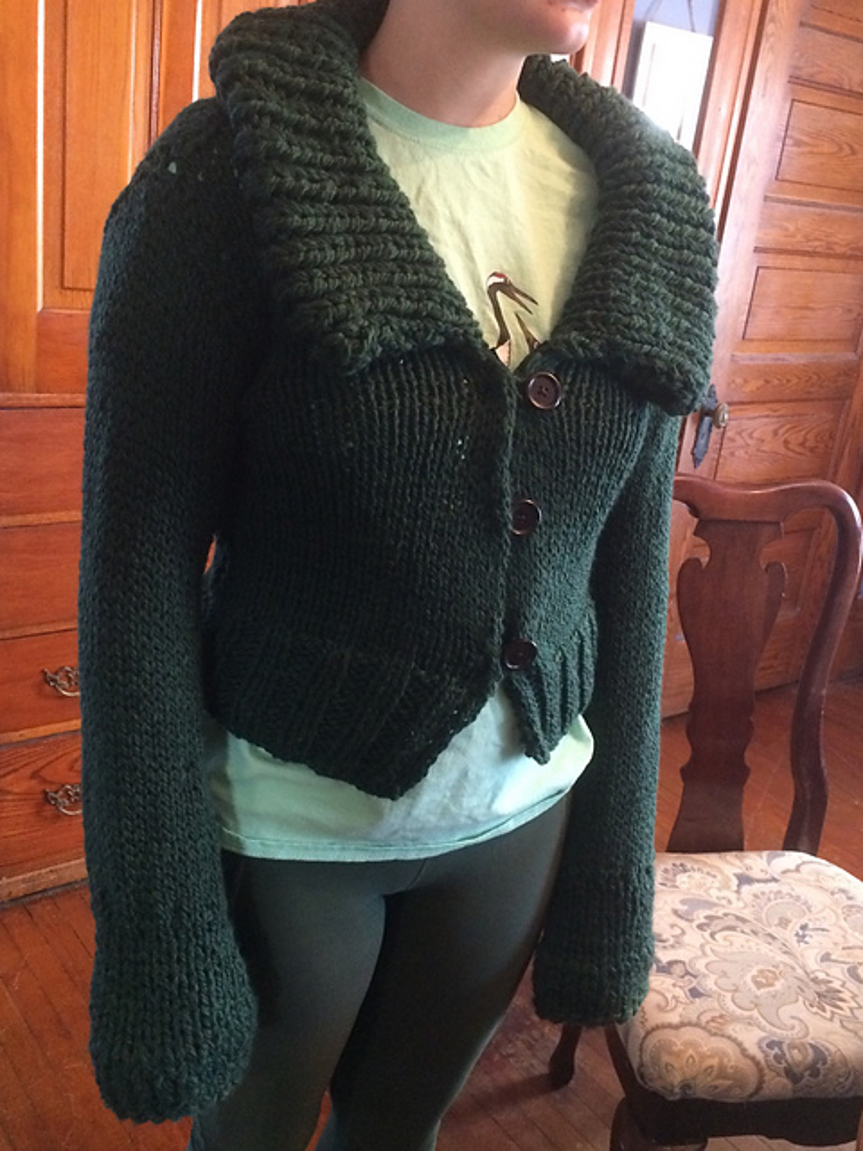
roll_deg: +2.4
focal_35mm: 29
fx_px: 964
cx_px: 432
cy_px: 576
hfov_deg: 48.2
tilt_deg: -18.8
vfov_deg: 61.7
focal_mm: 4.15
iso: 320
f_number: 2.2
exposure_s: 1/20
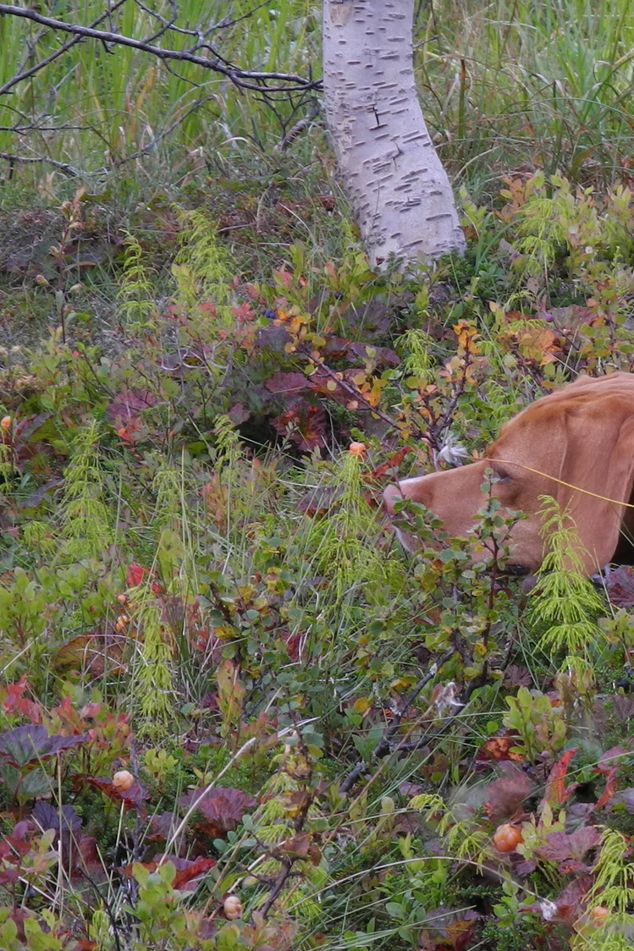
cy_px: 489
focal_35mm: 354
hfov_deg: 3.9
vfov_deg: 5.8
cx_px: 773
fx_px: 9354
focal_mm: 32.6
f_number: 5
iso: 100
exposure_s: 1/60
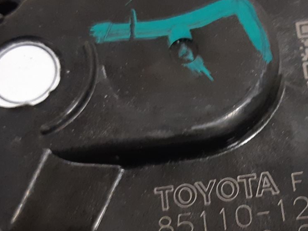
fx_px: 641
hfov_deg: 26.3
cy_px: 185
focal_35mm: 72
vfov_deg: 20.2
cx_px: 265
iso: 250
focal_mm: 3.93
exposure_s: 1/33
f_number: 1.7
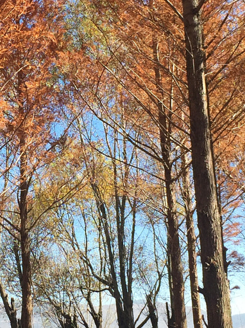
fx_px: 859
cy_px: 139
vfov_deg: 21.5
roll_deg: +2.3
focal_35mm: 91
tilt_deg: +14.6
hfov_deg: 16.0
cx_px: 22
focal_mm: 4.15
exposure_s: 1/618
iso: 32
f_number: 2.2
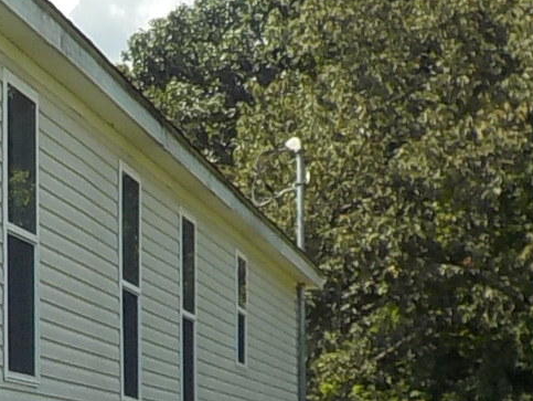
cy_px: 362
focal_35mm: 141
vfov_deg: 10.5
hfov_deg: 13.5
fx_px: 2173
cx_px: -128
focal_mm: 4.1
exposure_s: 1/800
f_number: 3.3
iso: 125
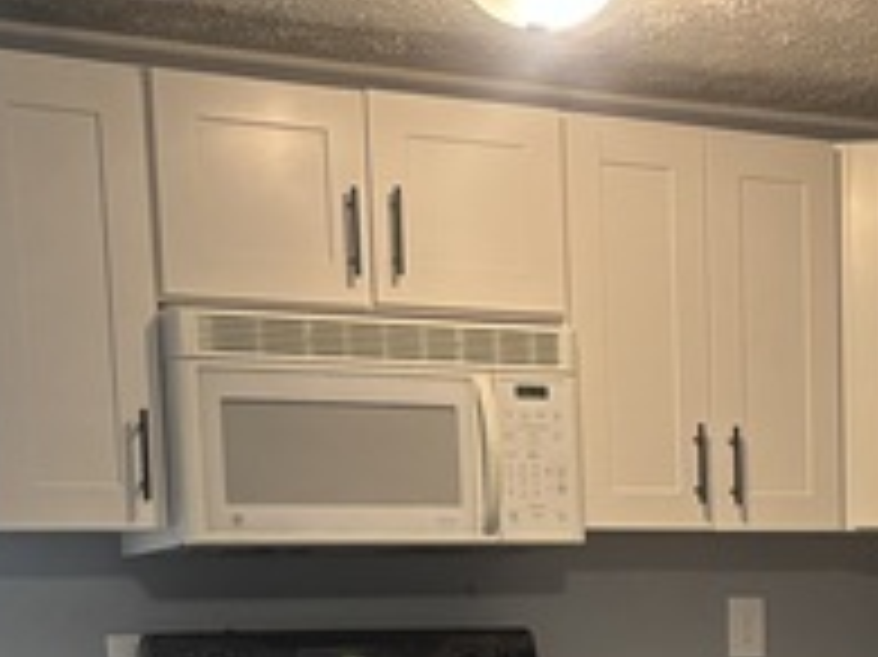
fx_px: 2256
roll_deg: +0.6
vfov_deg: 15.6
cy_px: 896
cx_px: 903
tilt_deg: -9.2
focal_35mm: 89
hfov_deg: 21.2
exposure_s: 1/60
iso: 320
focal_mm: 5.96
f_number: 1.6
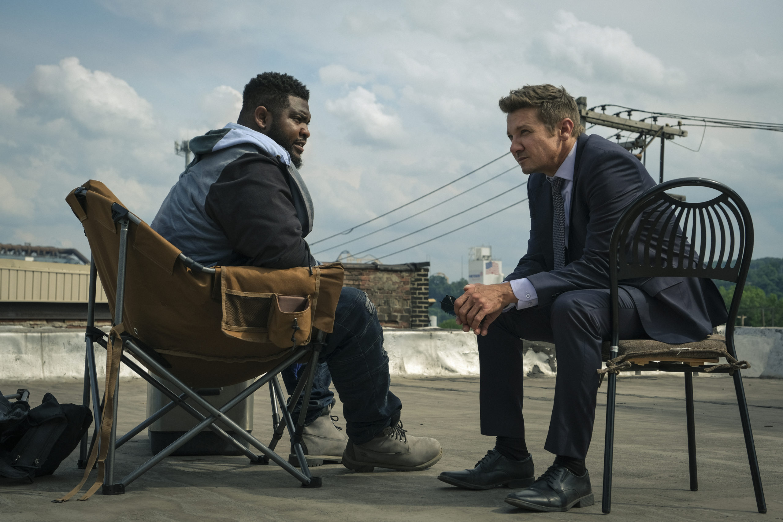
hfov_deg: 39.6
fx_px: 1087
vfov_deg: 27.0
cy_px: 261
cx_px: 392
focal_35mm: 50
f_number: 5
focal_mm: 33.2
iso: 160
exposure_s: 1/500
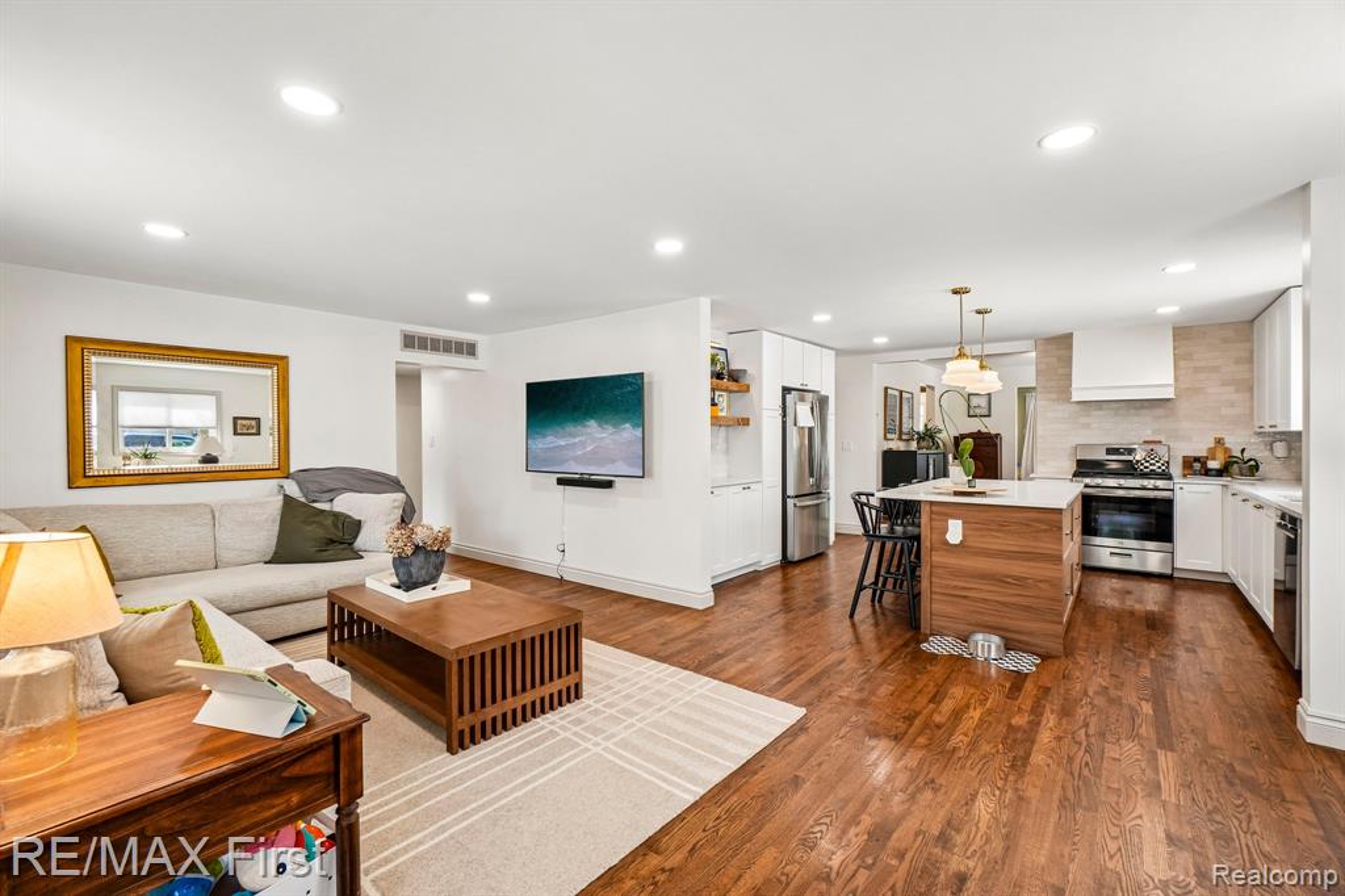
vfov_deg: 77.3
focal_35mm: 15
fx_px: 560
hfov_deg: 100.4
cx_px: 672
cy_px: 448
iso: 400
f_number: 8
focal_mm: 10
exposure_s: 1/30
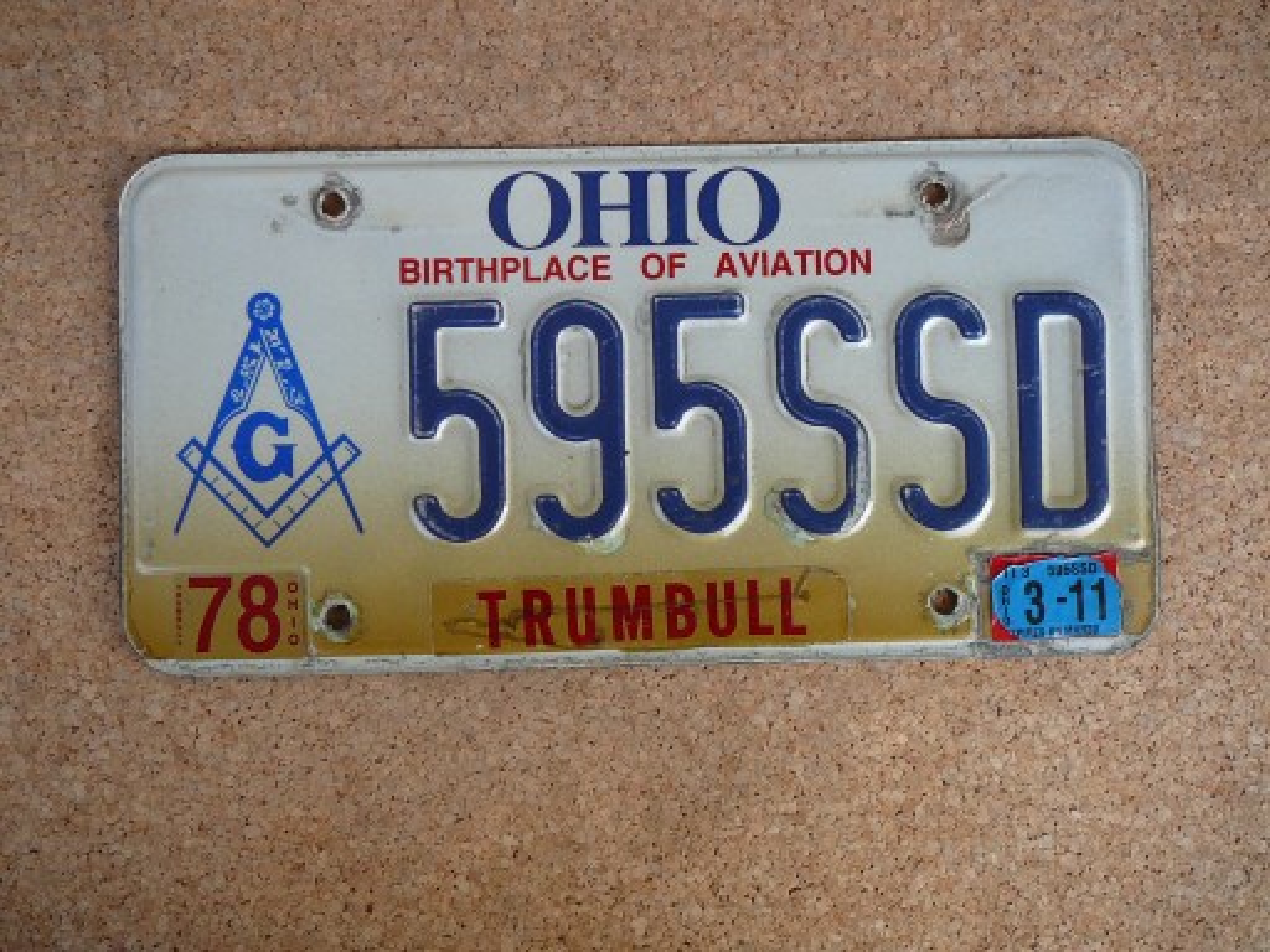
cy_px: 476
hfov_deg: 52.6
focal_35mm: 35
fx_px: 1284
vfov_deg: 40.7
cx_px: 635
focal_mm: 5.2
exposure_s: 1/60
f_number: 2.8
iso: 80
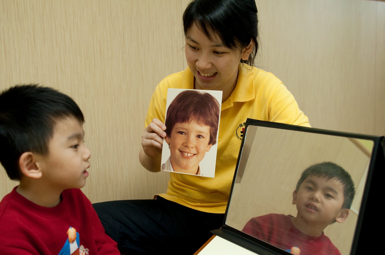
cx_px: 192
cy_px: 128
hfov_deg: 46.4
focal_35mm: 42
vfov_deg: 31.8
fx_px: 449
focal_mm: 28
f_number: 2.8
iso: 250
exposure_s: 1/80
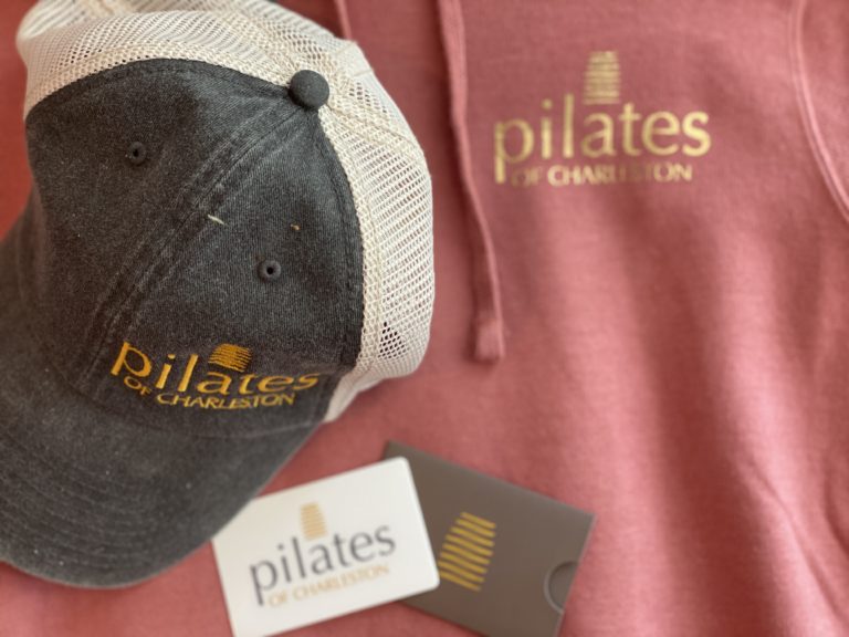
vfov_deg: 28.0
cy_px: 318
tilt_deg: -82.0
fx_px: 1275
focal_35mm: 52
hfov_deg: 36.8
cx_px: 424
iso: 125
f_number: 2
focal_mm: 6
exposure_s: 1/40
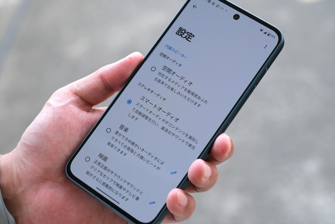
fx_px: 772
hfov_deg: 24.5
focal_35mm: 83
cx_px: 168
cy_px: 112
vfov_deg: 16.5
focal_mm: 55
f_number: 5
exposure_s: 1/125
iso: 160
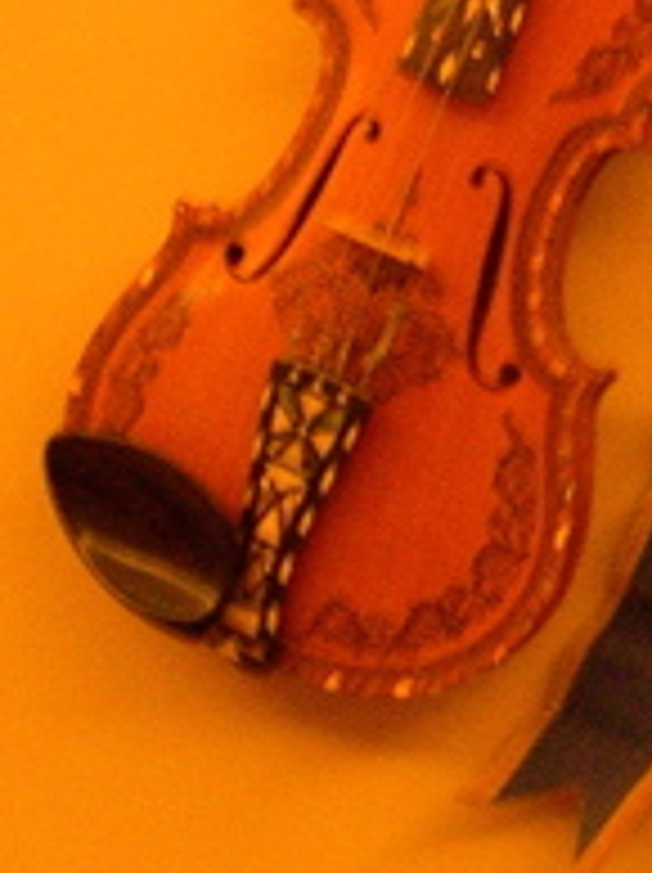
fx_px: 3952
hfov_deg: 9.1
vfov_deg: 11.3
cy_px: -896
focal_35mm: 157
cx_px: 1097
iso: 392
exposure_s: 1/4.4
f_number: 2.8
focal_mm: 8
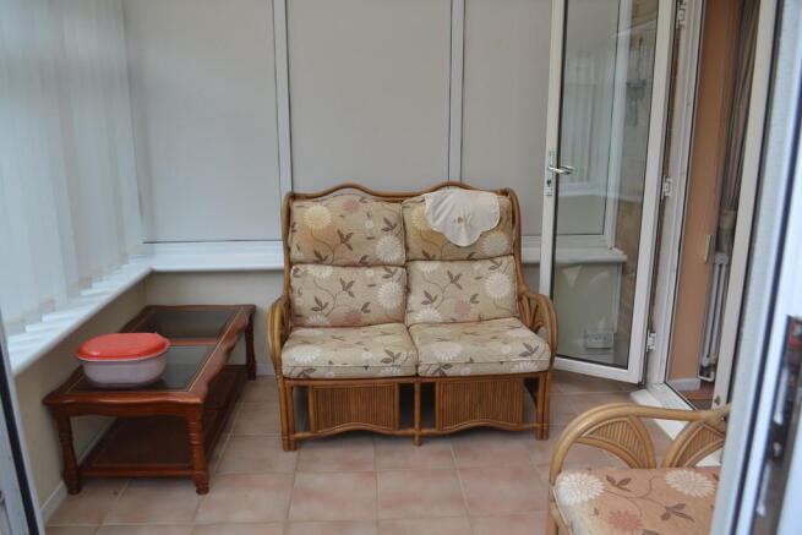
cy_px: 268
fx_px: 602
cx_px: 401
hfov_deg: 67.4
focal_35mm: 27
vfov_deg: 48.0
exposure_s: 1/125
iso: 200
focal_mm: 18
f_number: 5.6
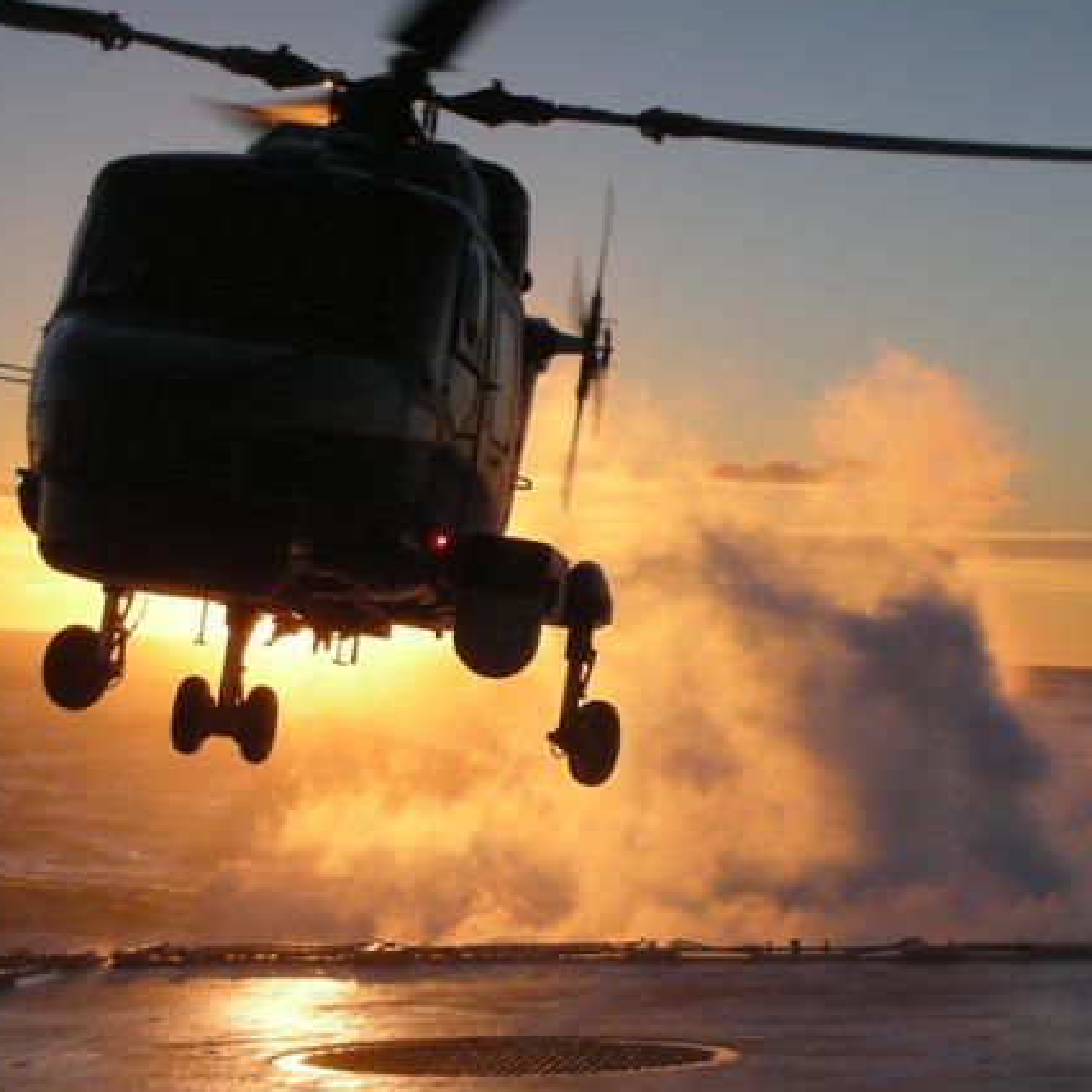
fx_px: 3819
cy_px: 649
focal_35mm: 107
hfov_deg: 16.3
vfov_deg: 16.3
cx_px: 542
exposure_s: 1/357
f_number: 4.1
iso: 50
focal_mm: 12.2
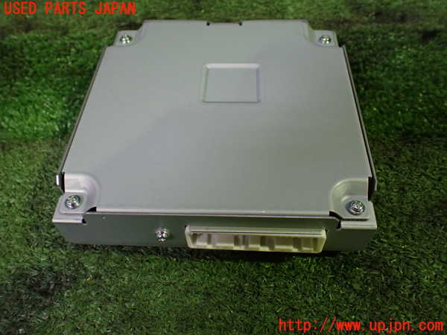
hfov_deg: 60.0
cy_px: 168
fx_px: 387
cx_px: 224
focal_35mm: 30
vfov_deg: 46.8
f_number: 2.3
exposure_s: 1/125
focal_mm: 5.4
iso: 640
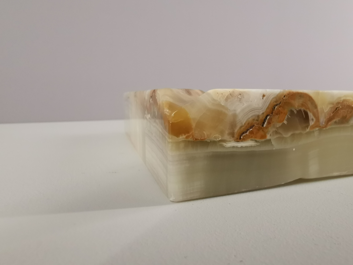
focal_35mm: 26
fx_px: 265
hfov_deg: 67.3
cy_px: 132
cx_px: 176
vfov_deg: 53.1
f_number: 2.2
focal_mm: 2.35
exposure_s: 1/100
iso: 320
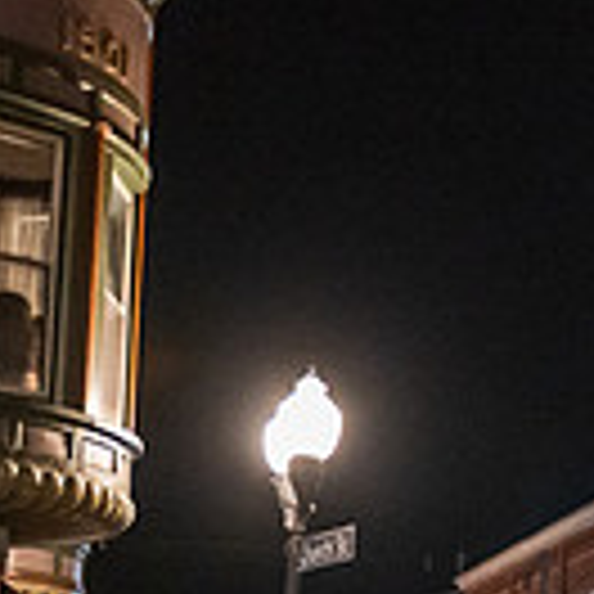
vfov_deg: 17.2
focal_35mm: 97
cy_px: 686
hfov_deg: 14.8
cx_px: 1179
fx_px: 1883
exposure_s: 1/250
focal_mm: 26
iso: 6400
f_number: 3.2
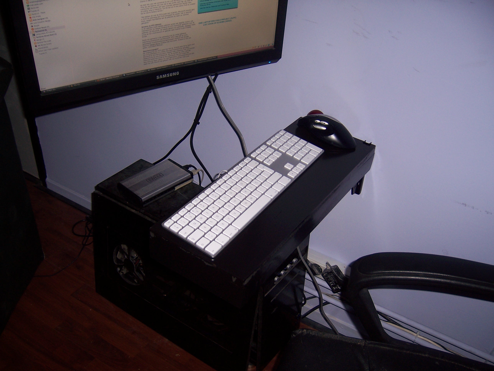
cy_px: 186
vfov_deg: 39.7
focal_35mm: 36
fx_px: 514
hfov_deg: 51.4
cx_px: 247
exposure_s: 1/60
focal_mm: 6.2
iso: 80
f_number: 2.8
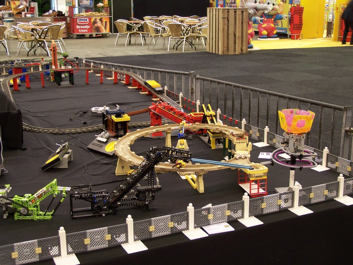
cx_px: 176
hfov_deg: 37.5
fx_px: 520
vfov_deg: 28.6
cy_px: 132
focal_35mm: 51
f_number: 3
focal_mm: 8.5
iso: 80
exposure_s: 1/2
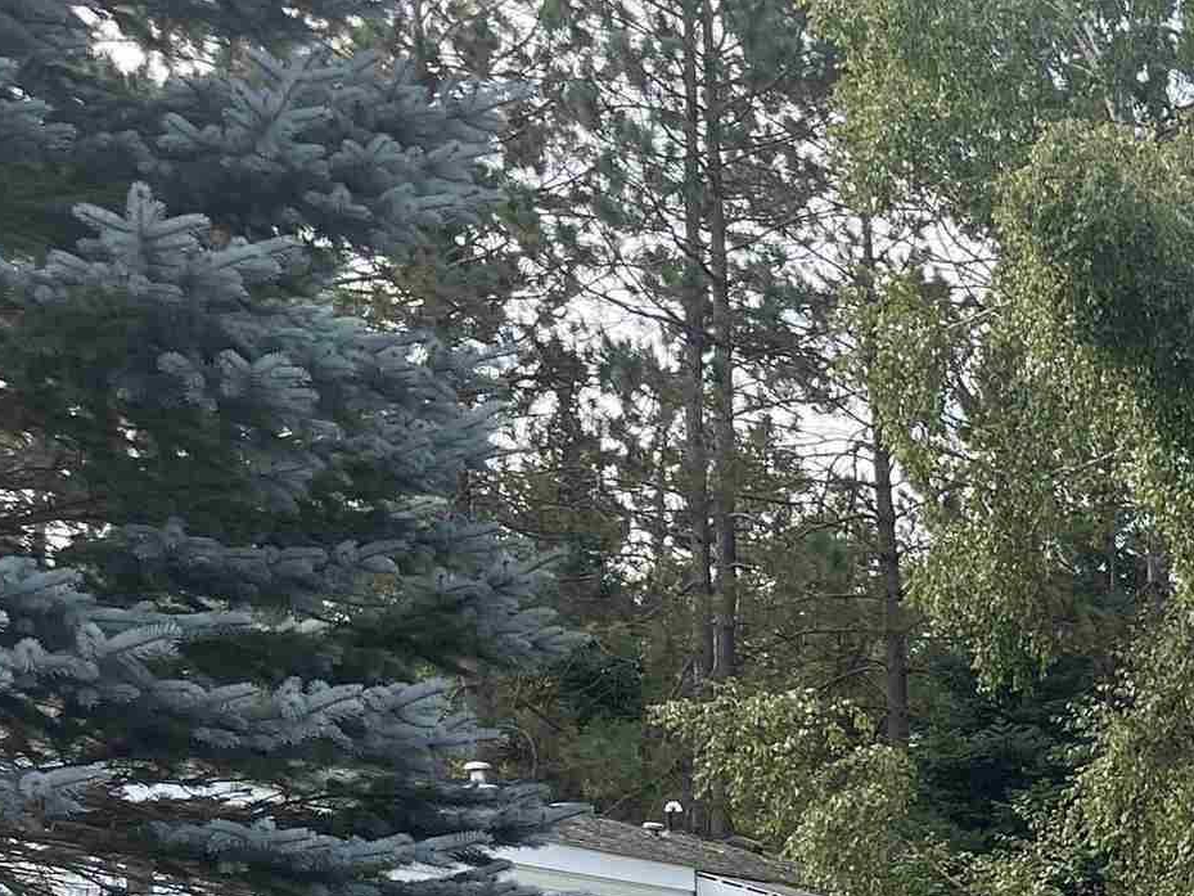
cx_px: 1731
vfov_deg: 16.0
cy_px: 1273
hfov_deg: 20.0
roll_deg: -1.1
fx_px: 2967
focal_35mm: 86
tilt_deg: -5.6
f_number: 1.6
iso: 32
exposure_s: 1/679
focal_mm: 5.1
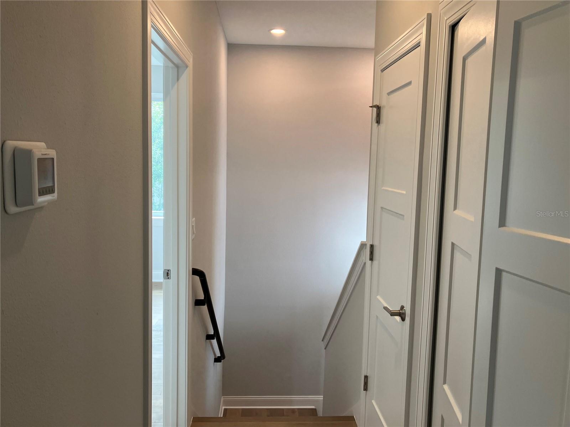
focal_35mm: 28
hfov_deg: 63.4
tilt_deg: -6.3
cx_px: 285
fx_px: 461
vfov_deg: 49.7
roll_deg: -1.0
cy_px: 214
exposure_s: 1/60
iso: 50
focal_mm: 3.99
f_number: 1.8
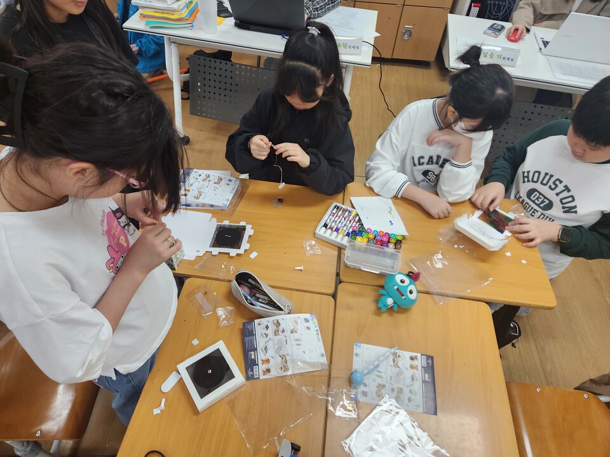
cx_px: 305
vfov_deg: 58.9
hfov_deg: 73.9
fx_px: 405
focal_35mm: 23
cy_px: 228
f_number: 1.8
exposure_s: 1/180
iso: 200
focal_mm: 5.4
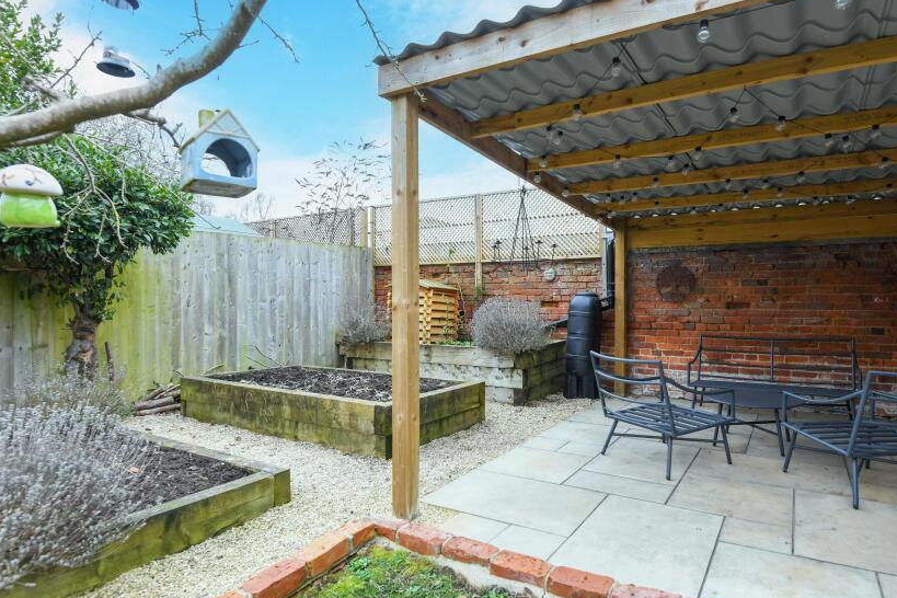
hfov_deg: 83.7
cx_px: 497
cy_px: 314
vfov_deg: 61.9
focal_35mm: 20
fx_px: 498
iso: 400
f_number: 6.3
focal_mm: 16
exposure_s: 1/100
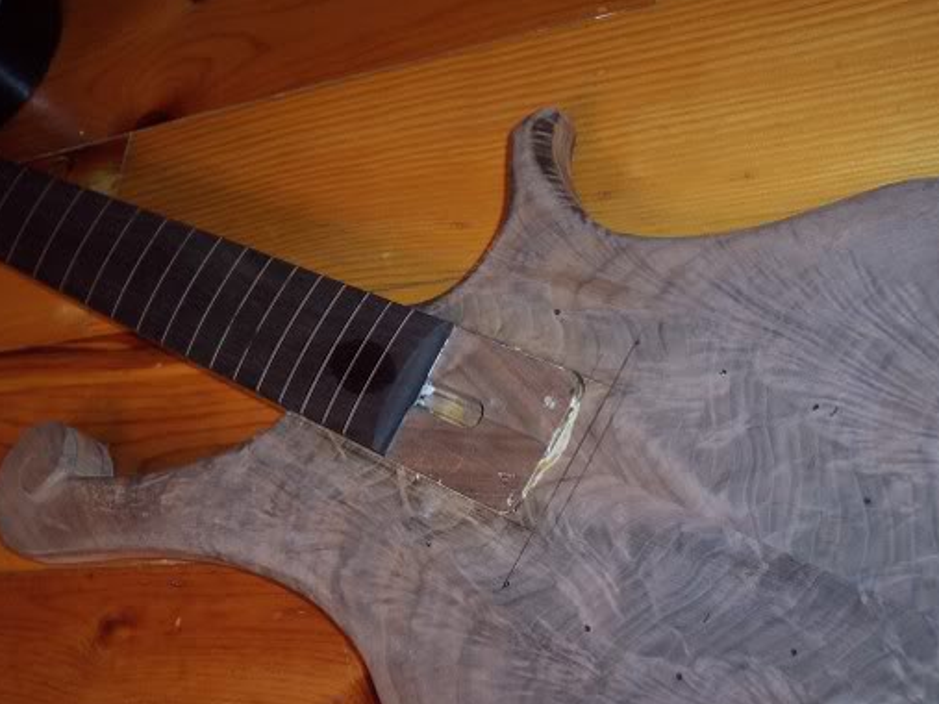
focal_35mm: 48
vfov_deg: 30.2
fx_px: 1302
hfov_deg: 39.7
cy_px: 428
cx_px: 463
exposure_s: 1/30
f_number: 2.8
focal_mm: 8
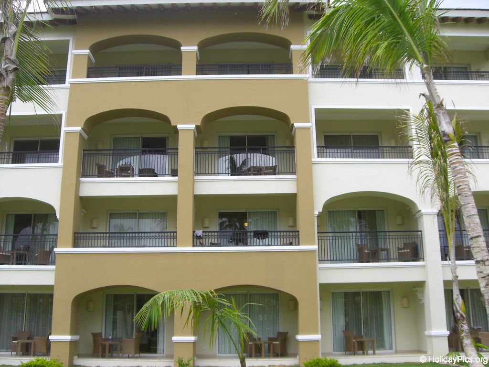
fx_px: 537
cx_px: 244
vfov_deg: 37.7
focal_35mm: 38
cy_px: 184
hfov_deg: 49.0
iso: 64
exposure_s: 1/500
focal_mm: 6.2
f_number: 2.7
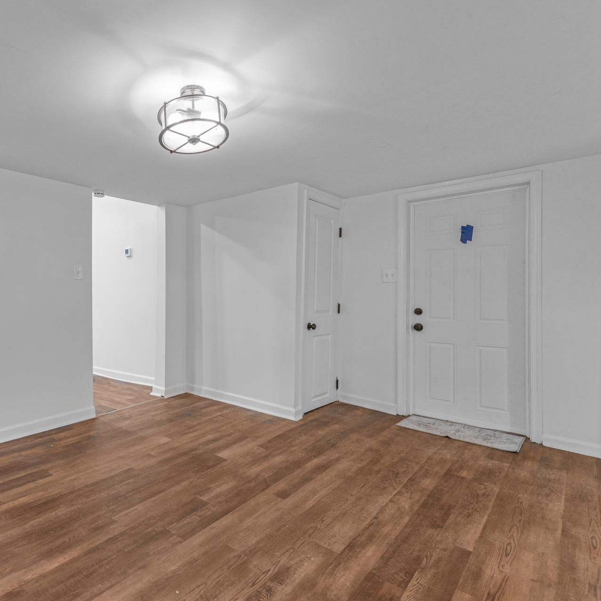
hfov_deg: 74.3
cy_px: 309
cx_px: 181
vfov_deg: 77.7
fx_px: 373
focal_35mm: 19
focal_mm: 14
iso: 500
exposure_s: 1/125
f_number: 2.8
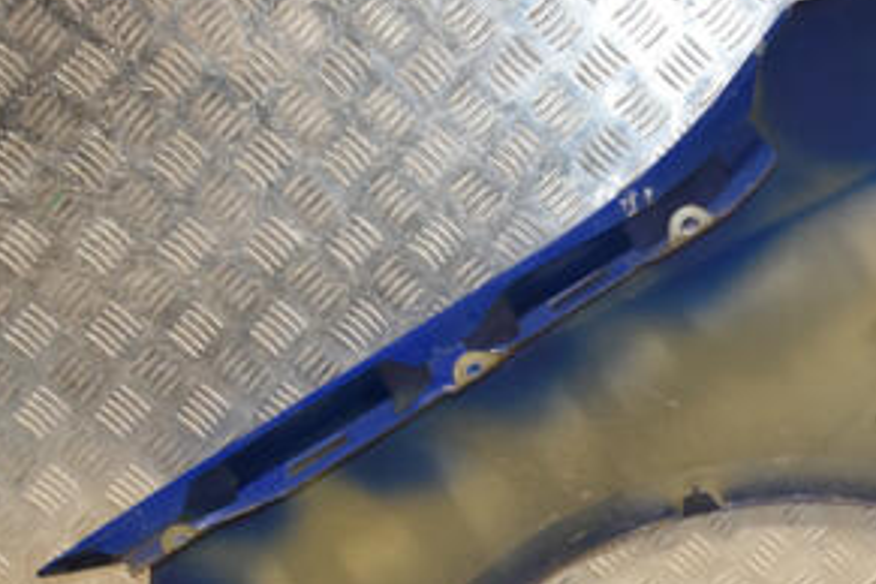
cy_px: 385
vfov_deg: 20.0
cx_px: 744
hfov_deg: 28.8
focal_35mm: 68
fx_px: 1655
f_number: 5.6
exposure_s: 1/200
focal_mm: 22
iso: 800
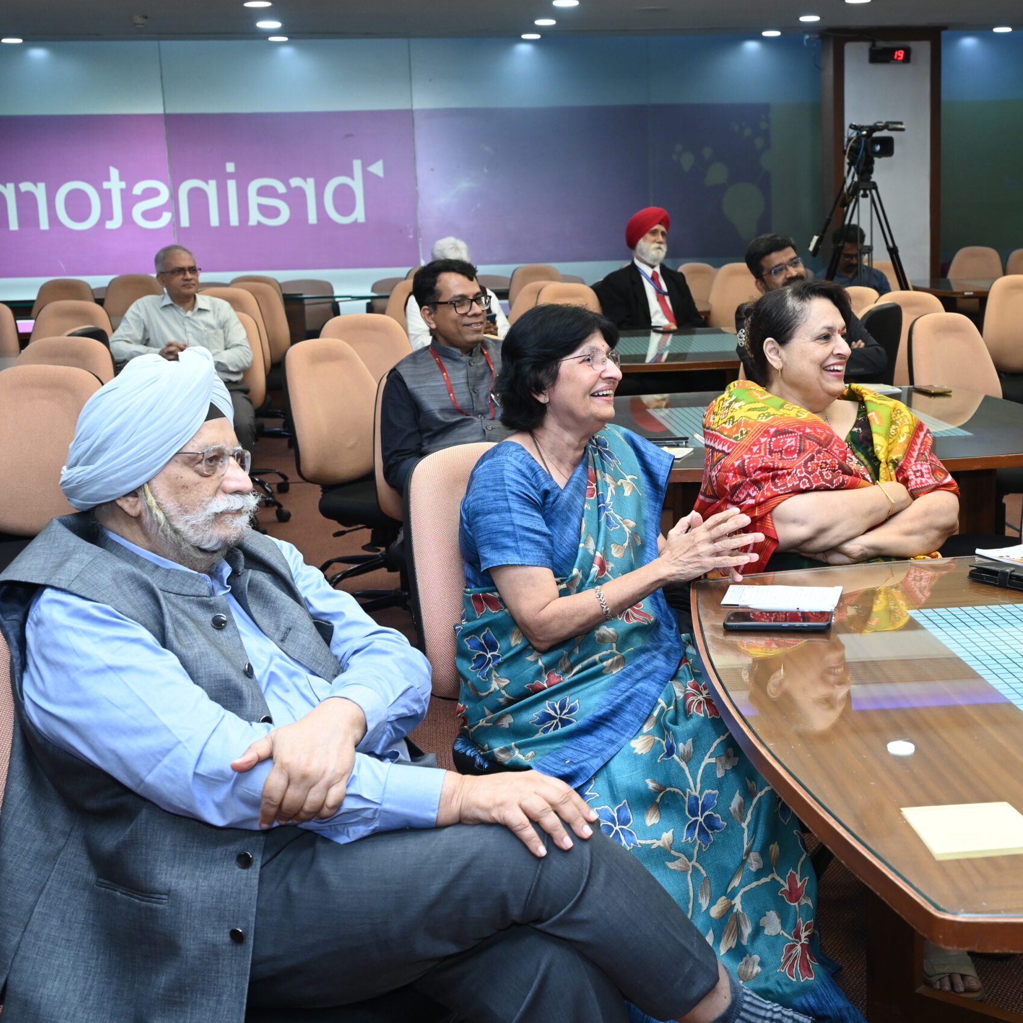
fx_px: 1538
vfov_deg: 36.8
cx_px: 679
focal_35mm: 46
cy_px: 511
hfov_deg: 36.4
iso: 2000
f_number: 6.3
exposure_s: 1/160
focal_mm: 36
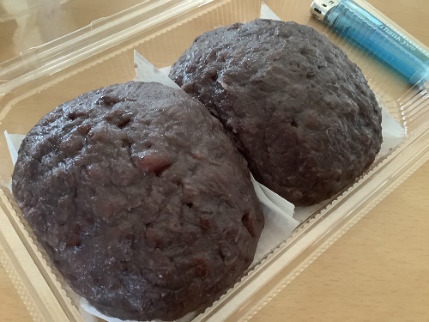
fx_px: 384
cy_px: 161
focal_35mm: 31
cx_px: 214
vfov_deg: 45.4
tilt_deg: -57.8
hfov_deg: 58.4
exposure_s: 1/20
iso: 800
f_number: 2.4
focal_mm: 3.3
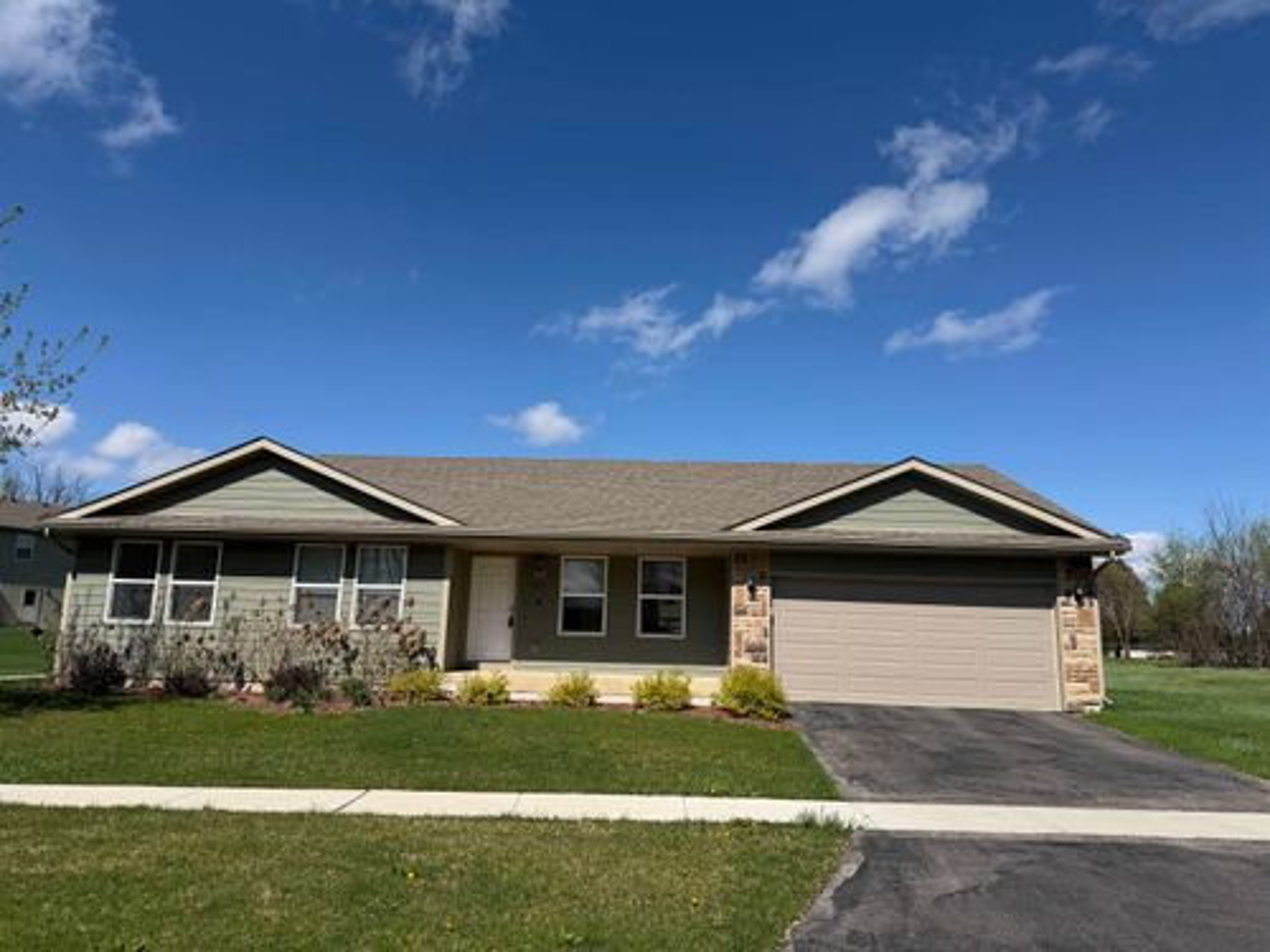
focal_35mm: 24
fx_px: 881
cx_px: 635
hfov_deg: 71.6
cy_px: 476
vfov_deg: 56.8
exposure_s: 1/6173
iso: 80
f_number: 1.78
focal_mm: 6.76
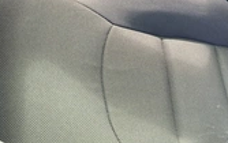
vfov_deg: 18.0
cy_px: 3
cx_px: 265
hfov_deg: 26.2
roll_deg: +41.0
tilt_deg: -44.4
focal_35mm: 71
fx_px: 442
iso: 64
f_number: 1.8
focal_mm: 3
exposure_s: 1/118
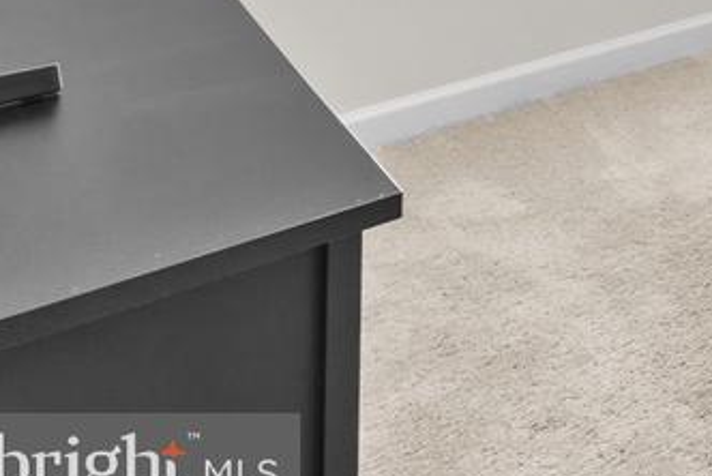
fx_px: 1287
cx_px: 1510
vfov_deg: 15.9
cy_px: -506
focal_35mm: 65
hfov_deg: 17.8
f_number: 7.1
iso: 200
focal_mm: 10
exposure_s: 1/1.25
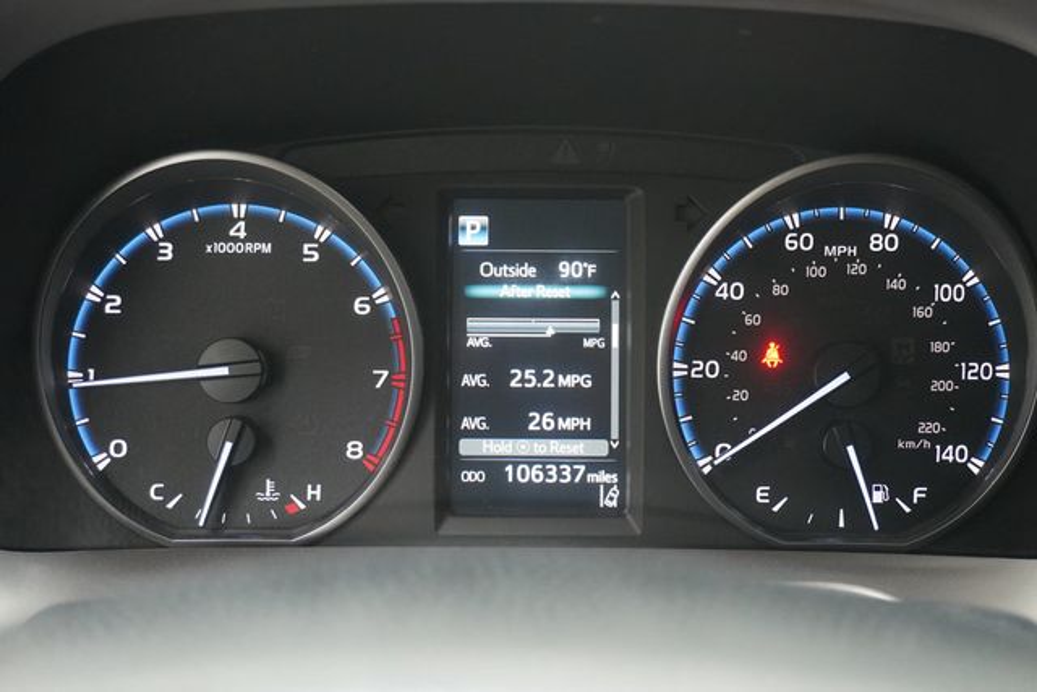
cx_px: 518
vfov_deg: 29.3
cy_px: 346
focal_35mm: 46
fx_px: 1325
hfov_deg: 42.7
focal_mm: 31
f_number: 5
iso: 5000
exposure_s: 1/60
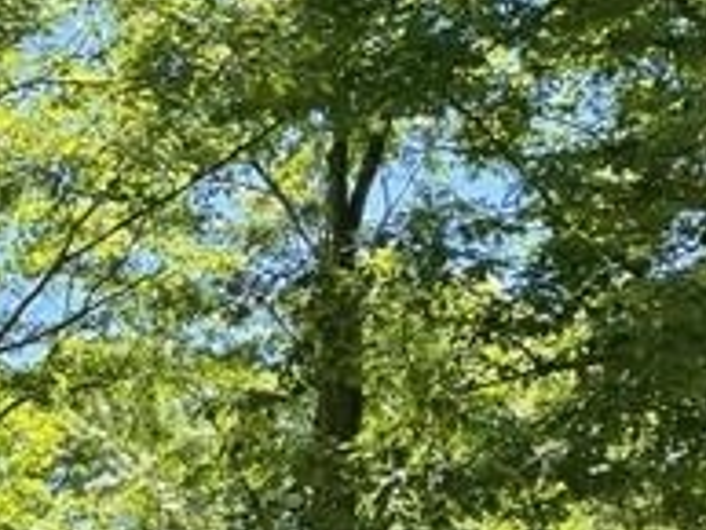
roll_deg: -0.2
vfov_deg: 16.0
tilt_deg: +7.1
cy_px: 749
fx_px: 1755
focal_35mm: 86
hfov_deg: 20.5
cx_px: -252
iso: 32
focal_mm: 4.2
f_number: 1.6
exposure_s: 1/410
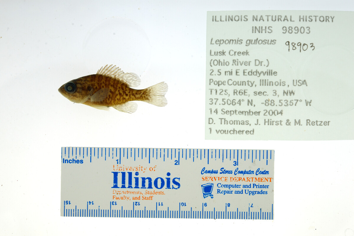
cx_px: 177
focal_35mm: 60
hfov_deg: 33.4
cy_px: 118
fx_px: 590
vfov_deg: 22.6
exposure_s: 1/200
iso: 100
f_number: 10
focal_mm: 60
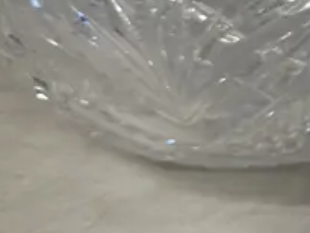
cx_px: 680
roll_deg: +1.9
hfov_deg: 13.3
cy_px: -24
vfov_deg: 12.2
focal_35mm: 120
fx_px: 1075
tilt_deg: -22.0
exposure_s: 1/100
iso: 200
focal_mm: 6.86
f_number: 1.78
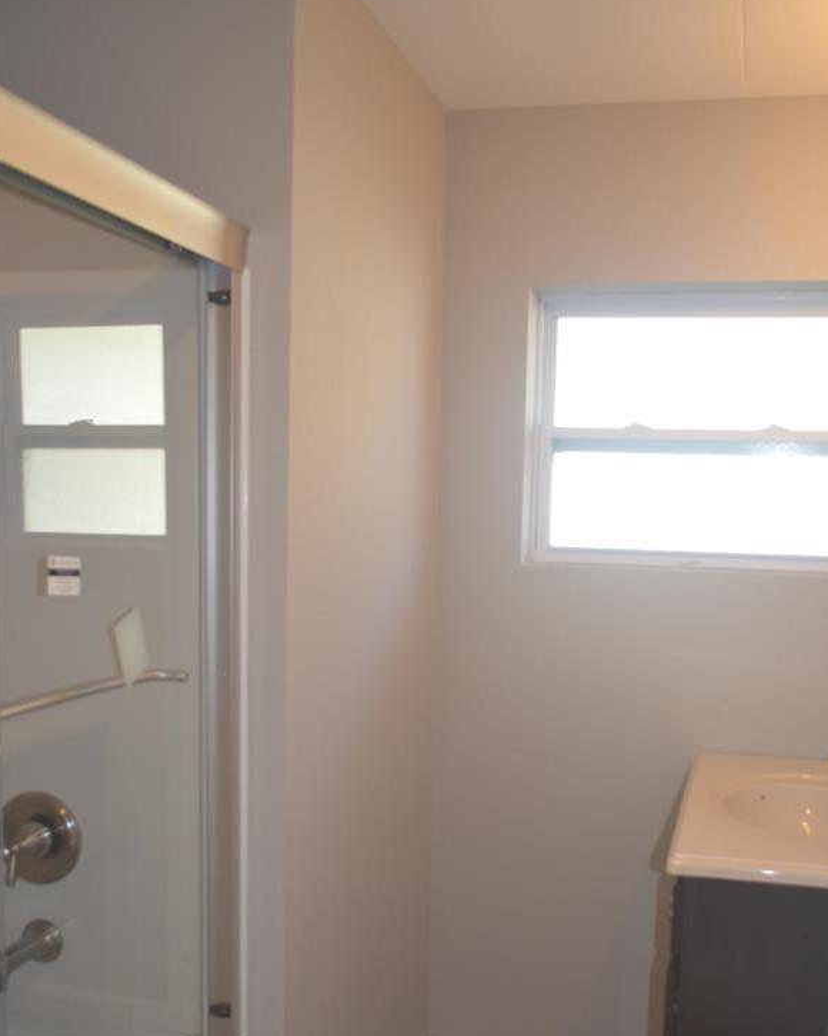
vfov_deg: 47.6
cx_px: 489
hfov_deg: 39.0
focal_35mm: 38
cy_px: 631
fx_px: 1164
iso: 200
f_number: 3.5
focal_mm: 18
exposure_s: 1/30
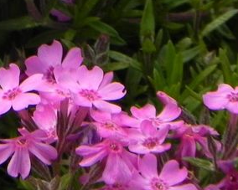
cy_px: -131
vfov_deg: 1.3
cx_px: -188
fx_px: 8710
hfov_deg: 1.6
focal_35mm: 1237
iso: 160
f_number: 5
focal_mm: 59.9
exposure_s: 1/640
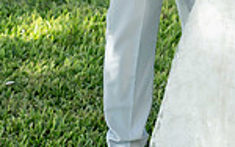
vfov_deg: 8.3
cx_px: 218
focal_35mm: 150
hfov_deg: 13.8
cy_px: -147
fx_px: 961
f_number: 4
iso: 500
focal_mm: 49
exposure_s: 1/500
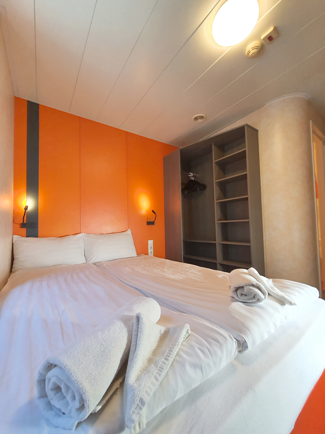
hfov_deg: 89.9
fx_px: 163
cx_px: 162
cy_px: 217
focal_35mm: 13
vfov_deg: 106.2
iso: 160
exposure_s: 1/50
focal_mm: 1.8
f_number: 2.2
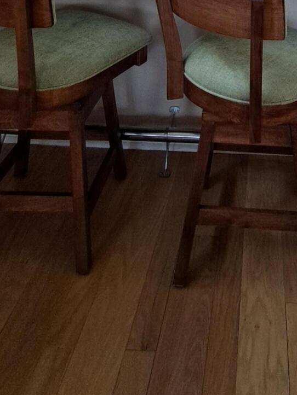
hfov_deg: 37.3
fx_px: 412
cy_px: -137
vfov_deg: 33.9
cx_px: 262
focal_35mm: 36
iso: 100
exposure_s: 1/40
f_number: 2.2
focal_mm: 1.74
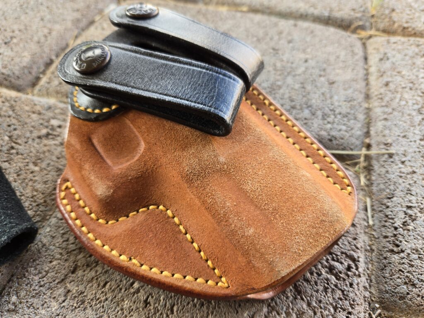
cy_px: 159
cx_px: 212
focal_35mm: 23
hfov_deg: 73.9
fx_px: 282
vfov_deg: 58.9
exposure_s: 1/180
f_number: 1.8
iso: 64
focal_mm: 5.4
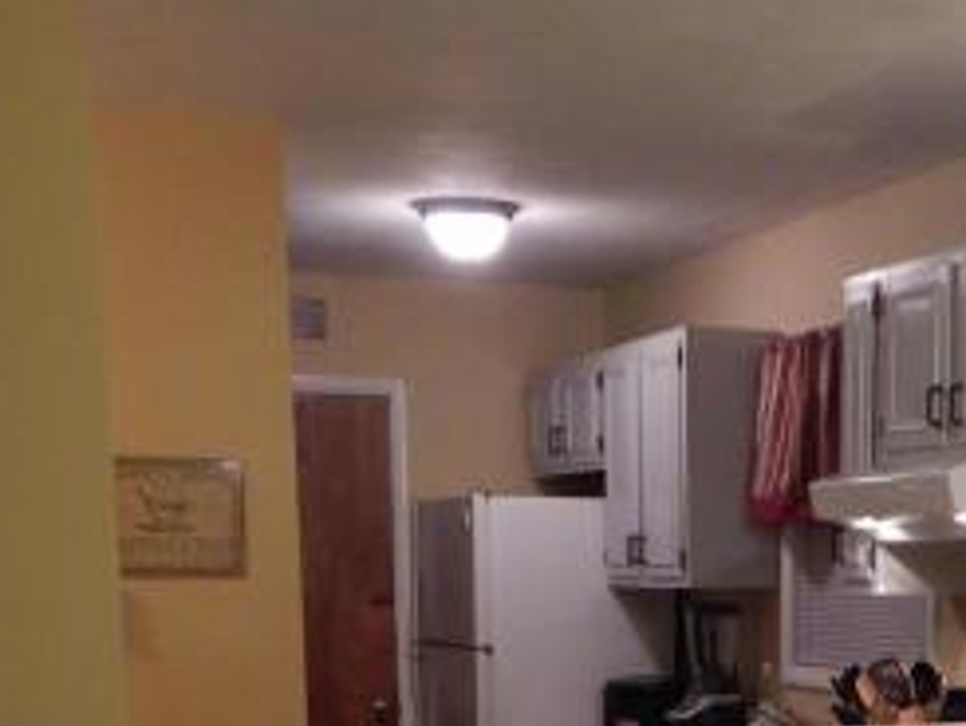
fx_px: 1926
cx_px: 765
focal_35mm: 69
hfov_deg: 27.6
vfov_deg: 19.4
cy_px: 979
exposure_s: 1/30
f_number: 3
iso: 280
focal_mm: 4
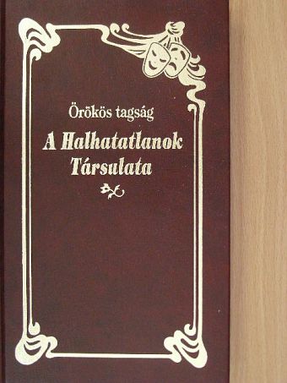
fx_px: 641
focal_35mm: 58
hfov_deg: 25.2
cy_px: 192
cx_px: 144
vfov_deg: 33.2
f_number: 3.5
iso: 200
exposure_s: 1/17.4
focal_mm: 9.7
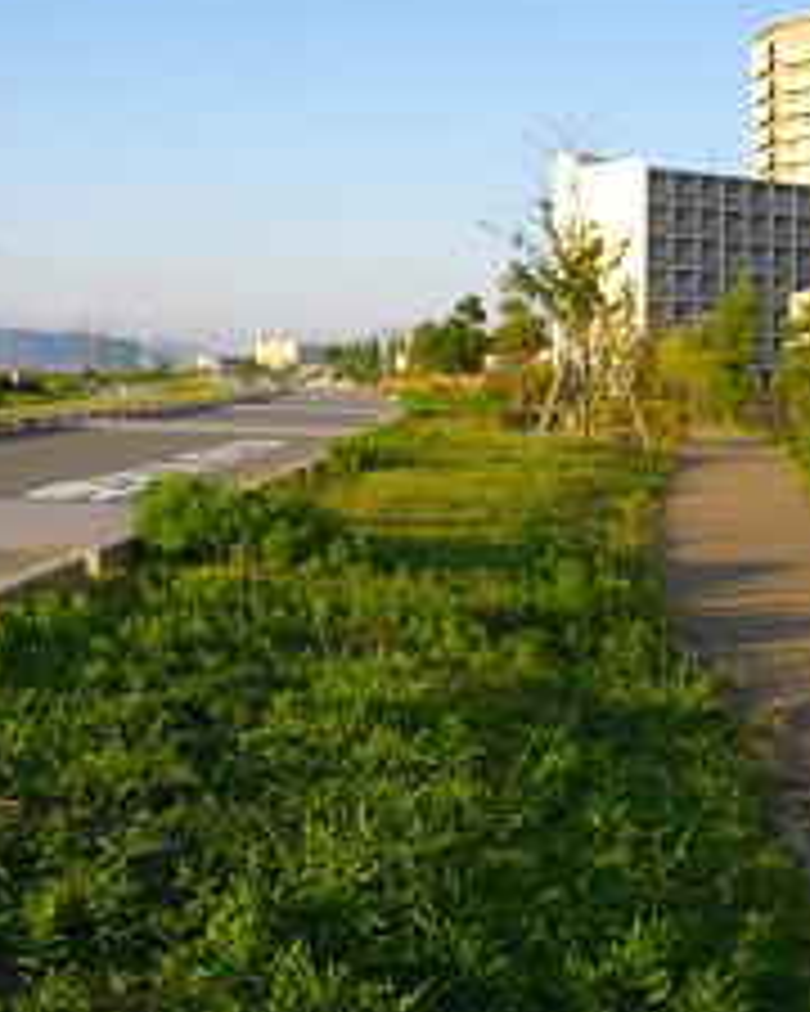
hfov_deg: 28.1
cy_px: 373
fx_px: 1618
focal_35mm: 54
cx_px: 389
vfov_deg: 34.5
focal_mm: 5.7
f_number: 5.5
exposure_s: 1/160
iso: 100
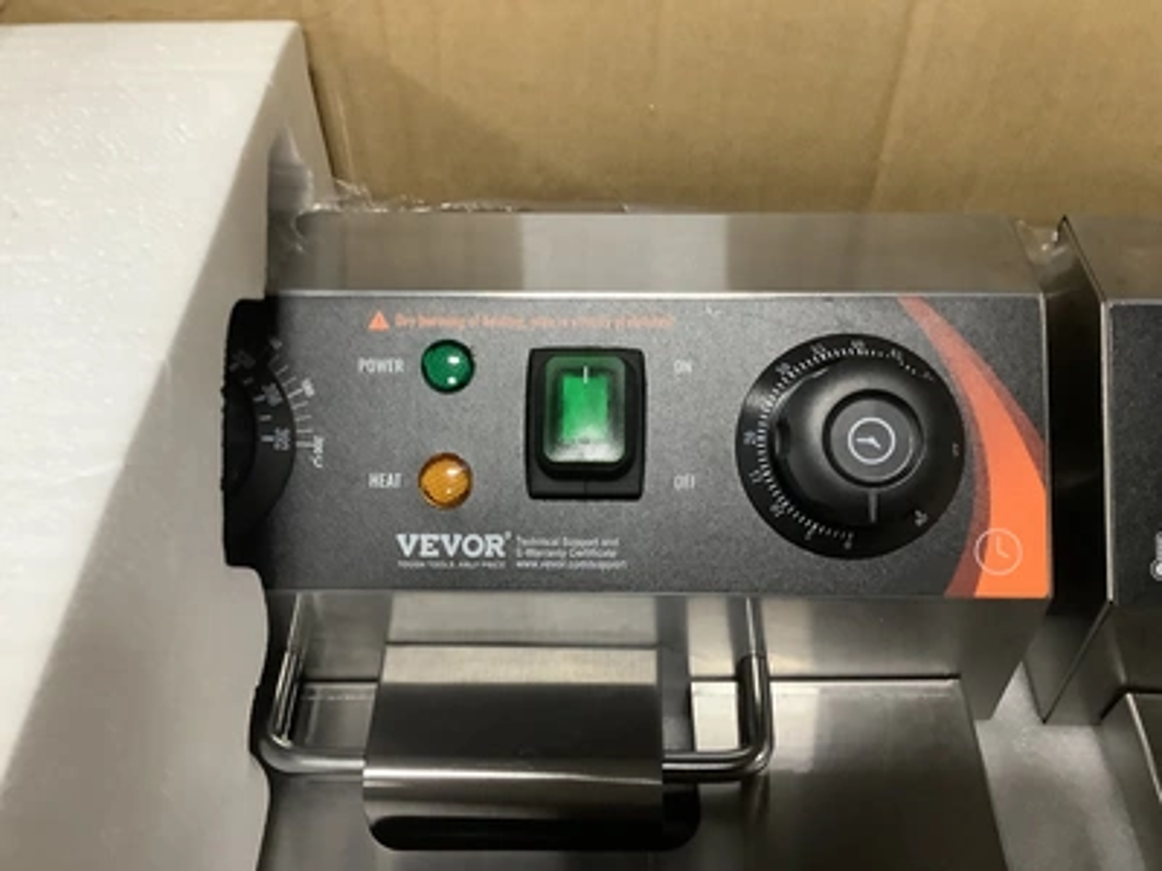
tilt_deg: -47.7
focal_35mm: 31
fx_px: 1041
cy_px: 436
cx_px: 581
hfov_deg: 58.4
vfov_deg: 45.4
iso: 400
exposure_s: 1/40
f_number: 2.4
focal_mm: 3.3
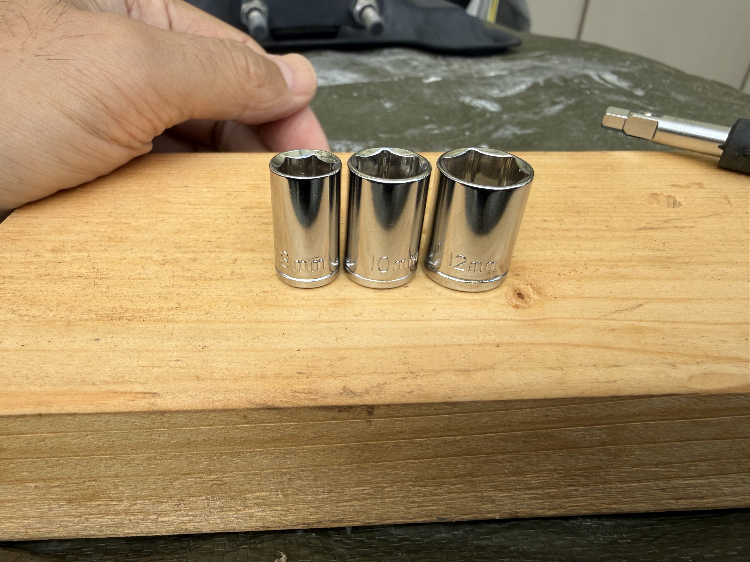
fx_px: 520
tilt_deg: -32.5
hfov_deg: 71.6
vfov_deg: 56.8
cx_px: 375
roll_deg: -0.6
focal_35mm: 24
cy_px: 281
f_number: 2.2
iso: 40
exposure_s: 1/280
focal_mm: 2.22
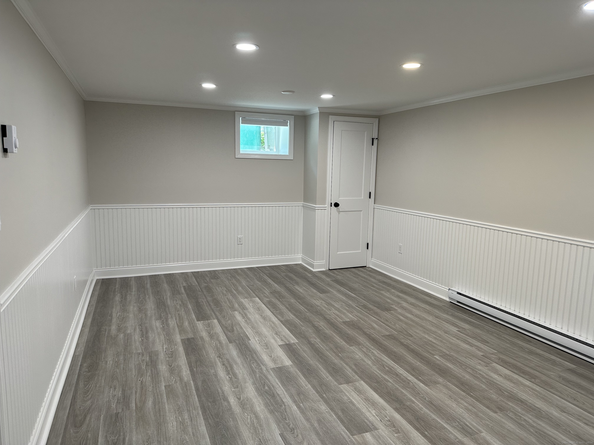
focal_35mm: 24
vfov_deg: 56.8
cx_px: 297
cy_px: 222
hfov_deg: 71.6
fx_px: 412
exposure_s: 1/120
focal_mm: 6.86
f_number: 1.78
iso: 160
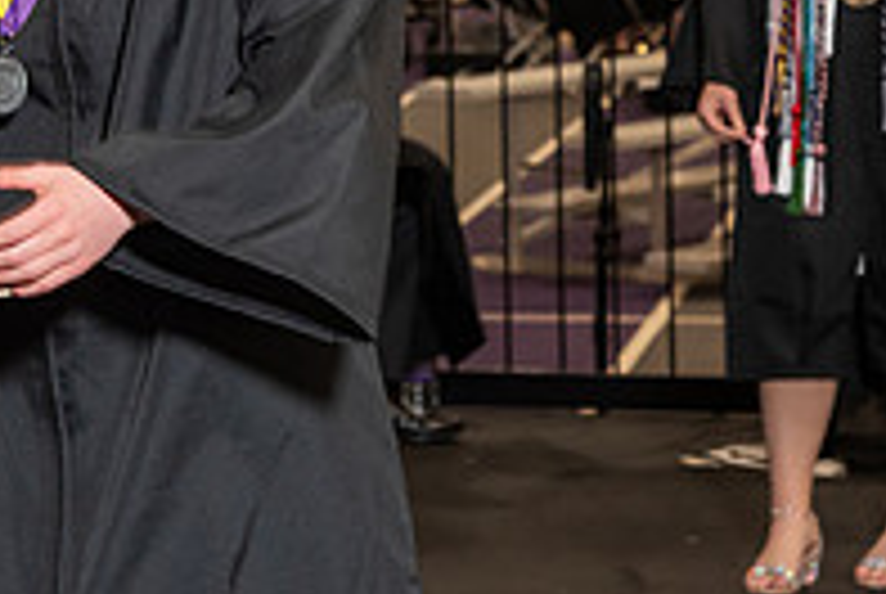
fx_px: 4708
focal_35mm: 191
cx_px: 72
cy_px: -151
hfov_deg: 10.7
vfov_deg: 7.2
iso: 1600
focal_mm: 65
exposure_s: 1/125
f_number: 5.6
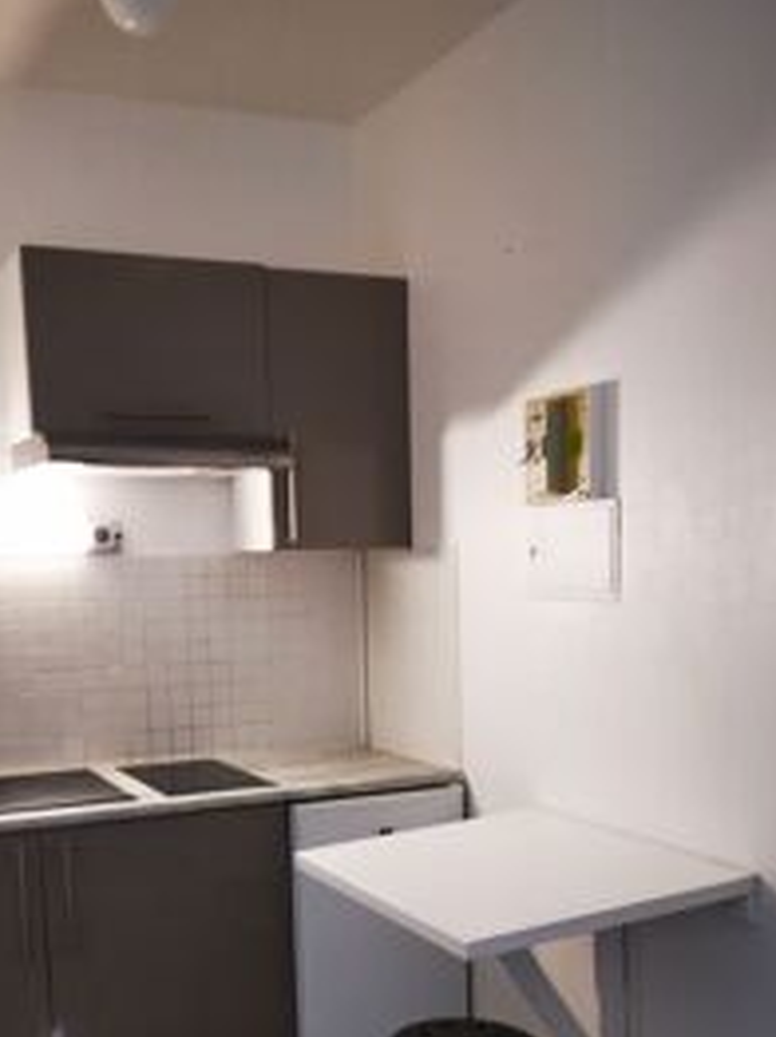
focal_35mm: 44
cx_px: 368
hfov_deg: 32.8
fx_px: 1317
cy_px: 750
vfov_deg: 42.0
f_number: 1.8
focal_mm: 5.58
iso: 500
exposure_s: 1/33.3
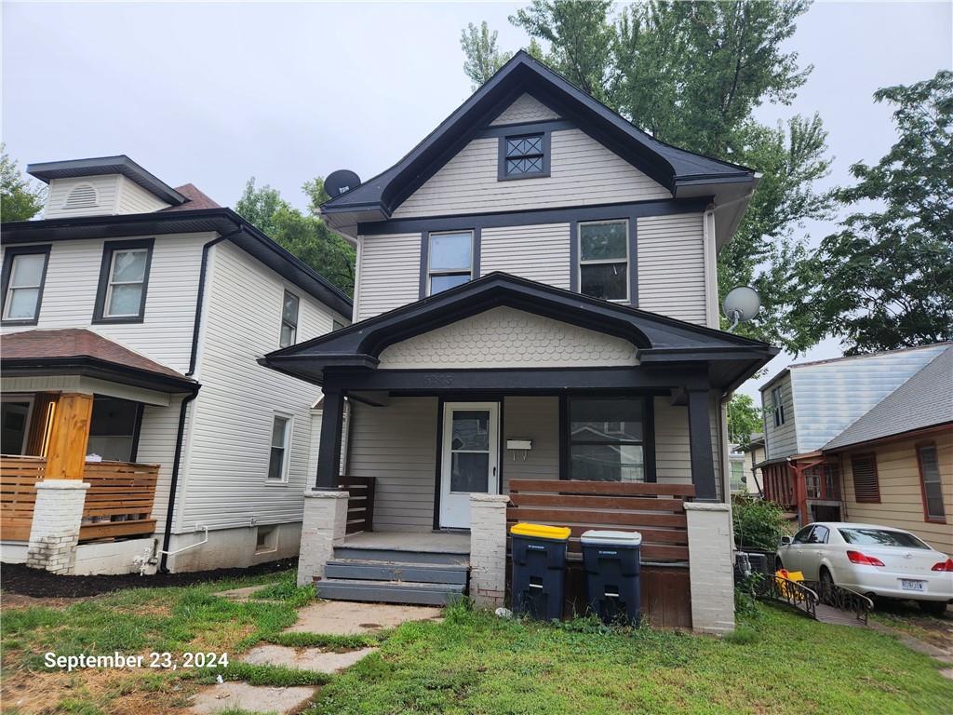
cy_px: 358
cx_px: 476
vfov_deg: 58.9
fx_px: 633
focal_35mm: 23
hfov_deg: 73.9
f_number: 1.8
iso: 20
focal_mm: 5.4
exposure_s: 1/347
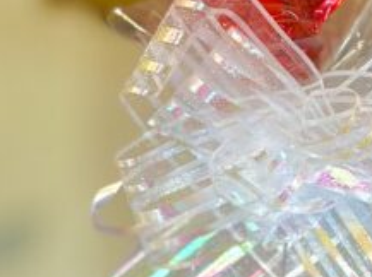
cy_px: 407
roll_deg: -1.5
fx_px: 2435
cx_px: 267
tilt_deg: -11.7
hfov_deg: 8.7
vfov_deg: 6.4
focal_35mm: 227
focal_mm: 6.86
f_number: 1.78
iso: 160
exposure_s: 1/120
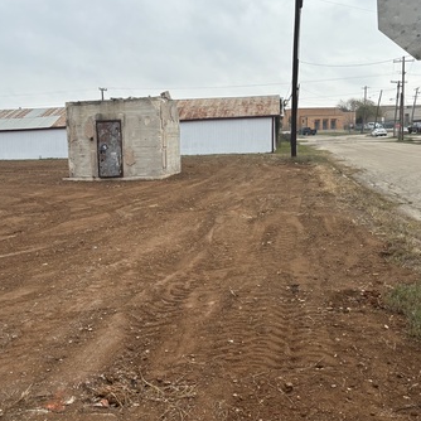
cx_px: 166
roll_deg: +2.5
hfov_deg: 38.2
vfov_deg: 38.3
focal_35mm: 44
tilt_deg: -8.2
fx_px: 605
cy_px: 218
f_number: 1.6
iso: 50
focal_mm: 5.96
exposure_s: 1/1164
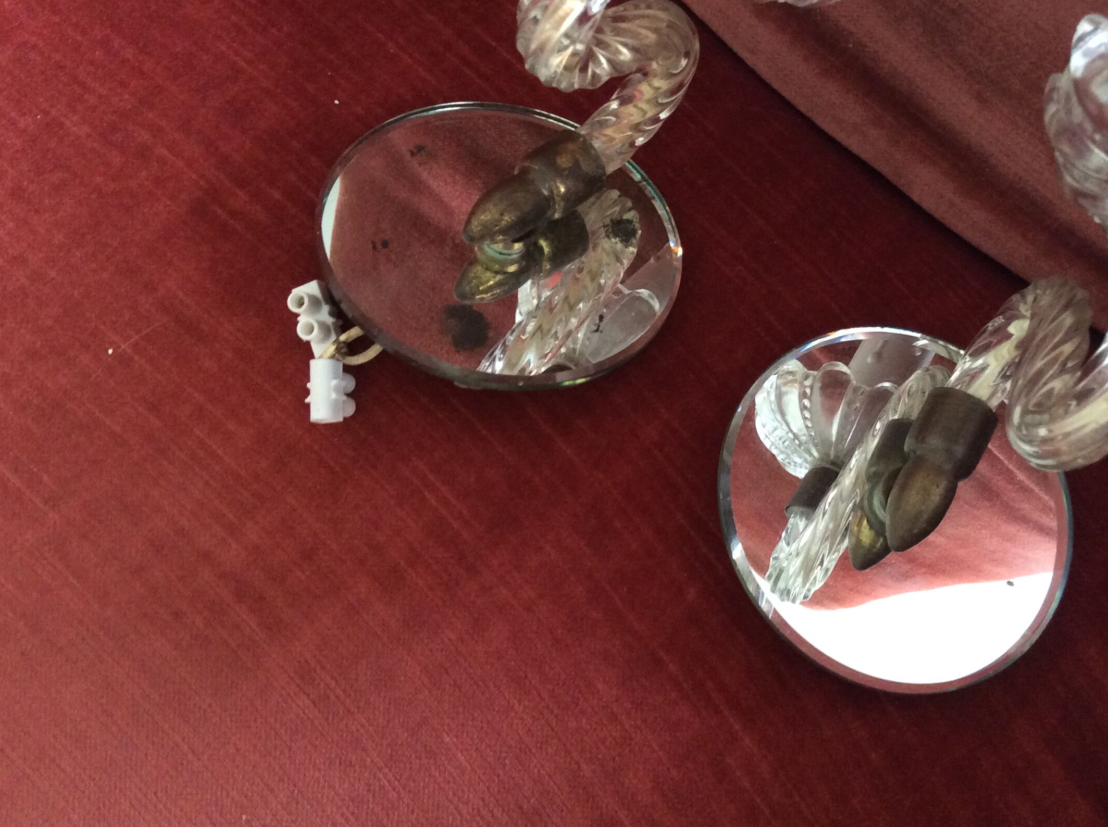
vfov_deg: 36.7
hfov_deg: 47.6
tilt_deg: -80.7
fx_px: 1247
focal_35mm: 39
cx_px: 665
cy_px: 388
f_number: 2.4
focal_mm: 3.3
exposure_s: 1/25
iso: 160
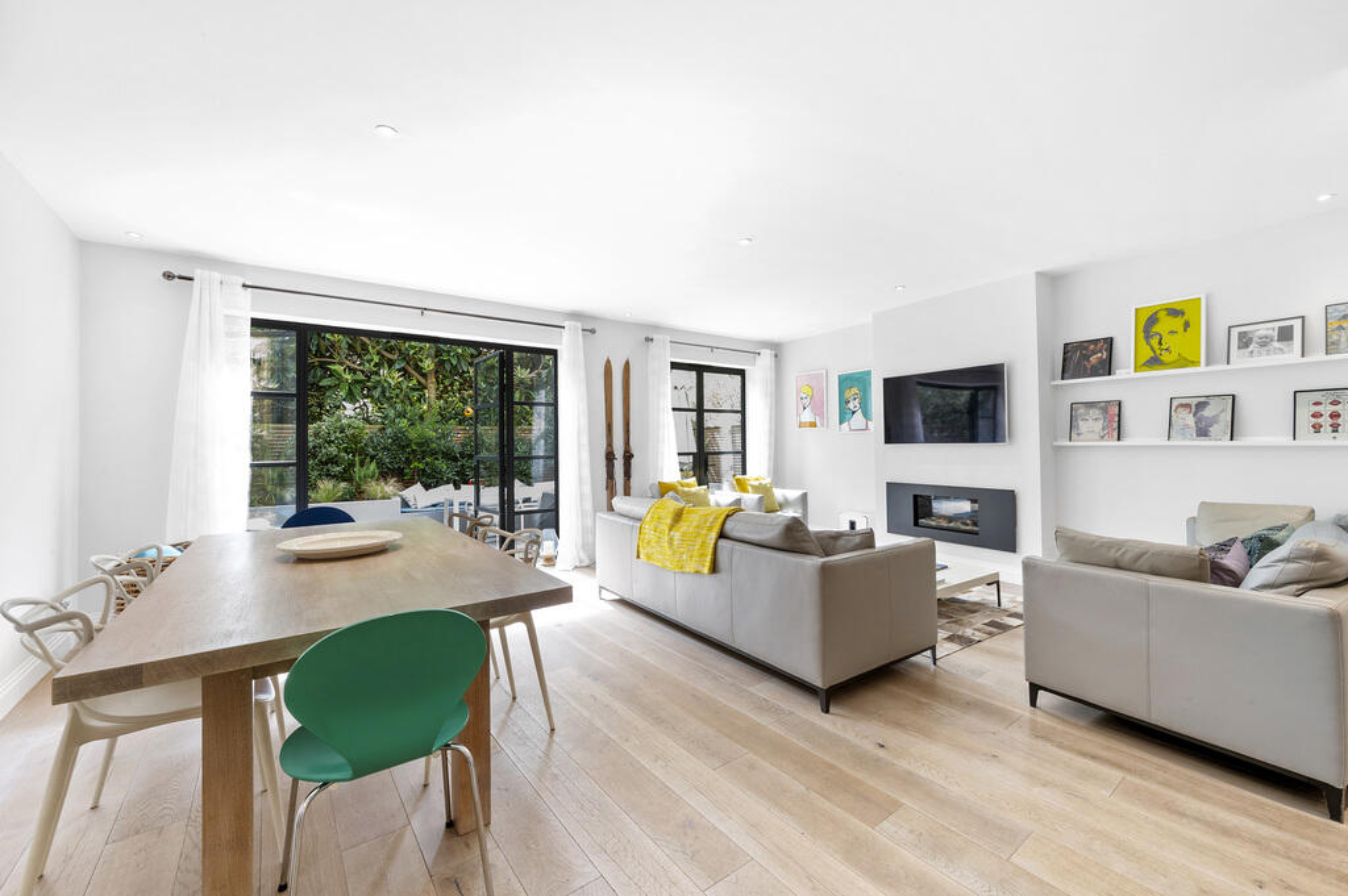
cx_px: 674
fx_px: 524
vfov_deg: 81.1
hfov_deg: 104.3
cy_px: 448
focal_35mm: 14
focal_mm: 14
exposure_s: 1/2
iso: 250
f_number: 16
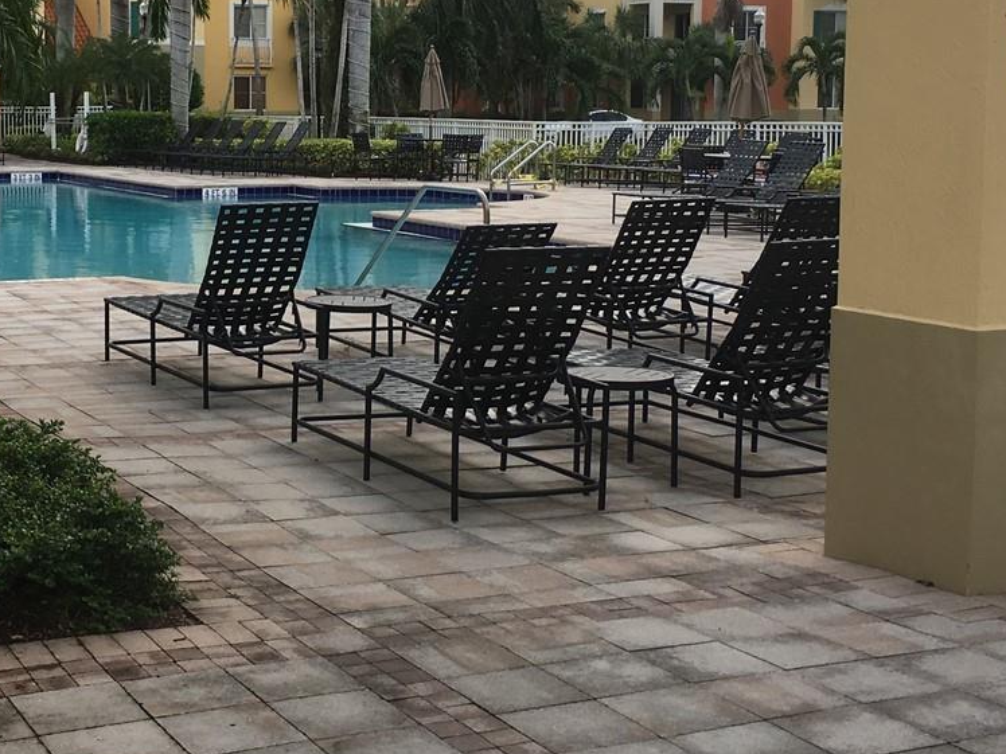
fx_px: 1802
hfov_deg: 30.7
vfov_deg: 23.6
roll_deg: -0.3
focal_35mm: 62
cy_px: 284
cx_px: 265
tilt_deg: -4.7
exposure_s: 1/487
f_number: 2.2
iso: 25
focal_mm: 4.15
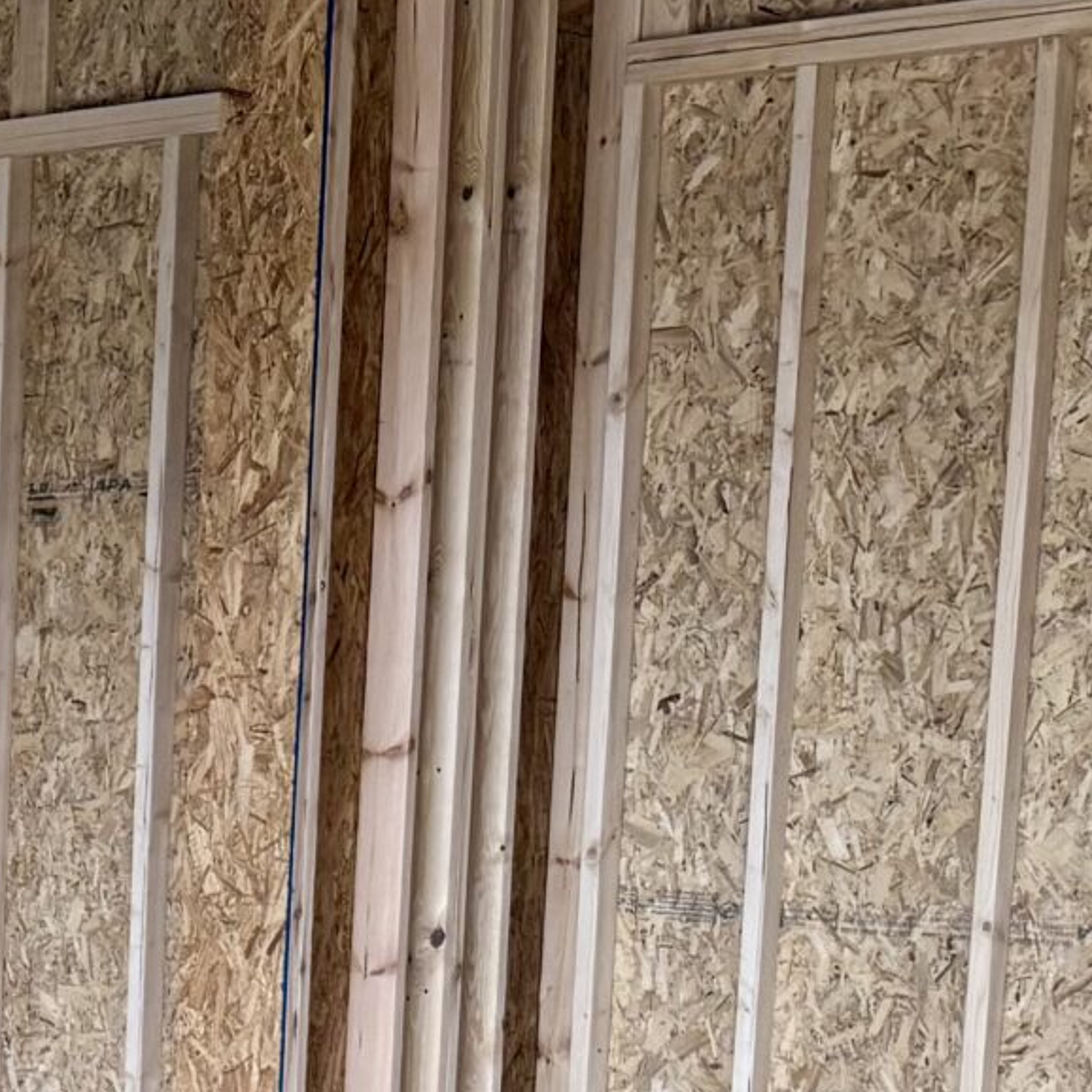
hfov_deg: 15.8
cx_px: -869
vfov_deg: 17.9
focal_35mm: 94
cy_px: 1162
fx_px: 3355
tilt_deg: -9.3
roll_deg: +1.8
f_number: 1.78
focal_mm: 6.76
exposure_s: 1/121
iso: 200
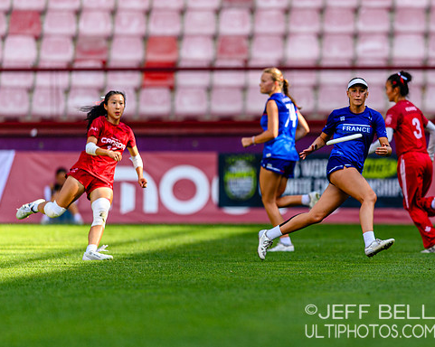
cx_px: 356
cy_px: 183
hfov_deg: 2.7
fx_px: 9108
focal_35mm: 708
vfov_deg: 2.2
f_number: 3.2
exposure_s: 1/1250
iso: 250
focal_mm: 400
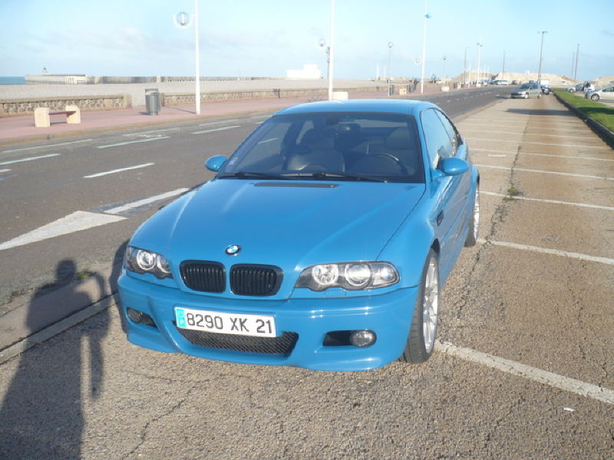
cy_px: 230
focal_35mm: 35
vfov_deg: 40.7
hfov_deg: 52.6
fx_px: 621
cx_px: 307
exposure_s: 1/800
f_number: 2.8
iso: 100
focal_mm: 5.8
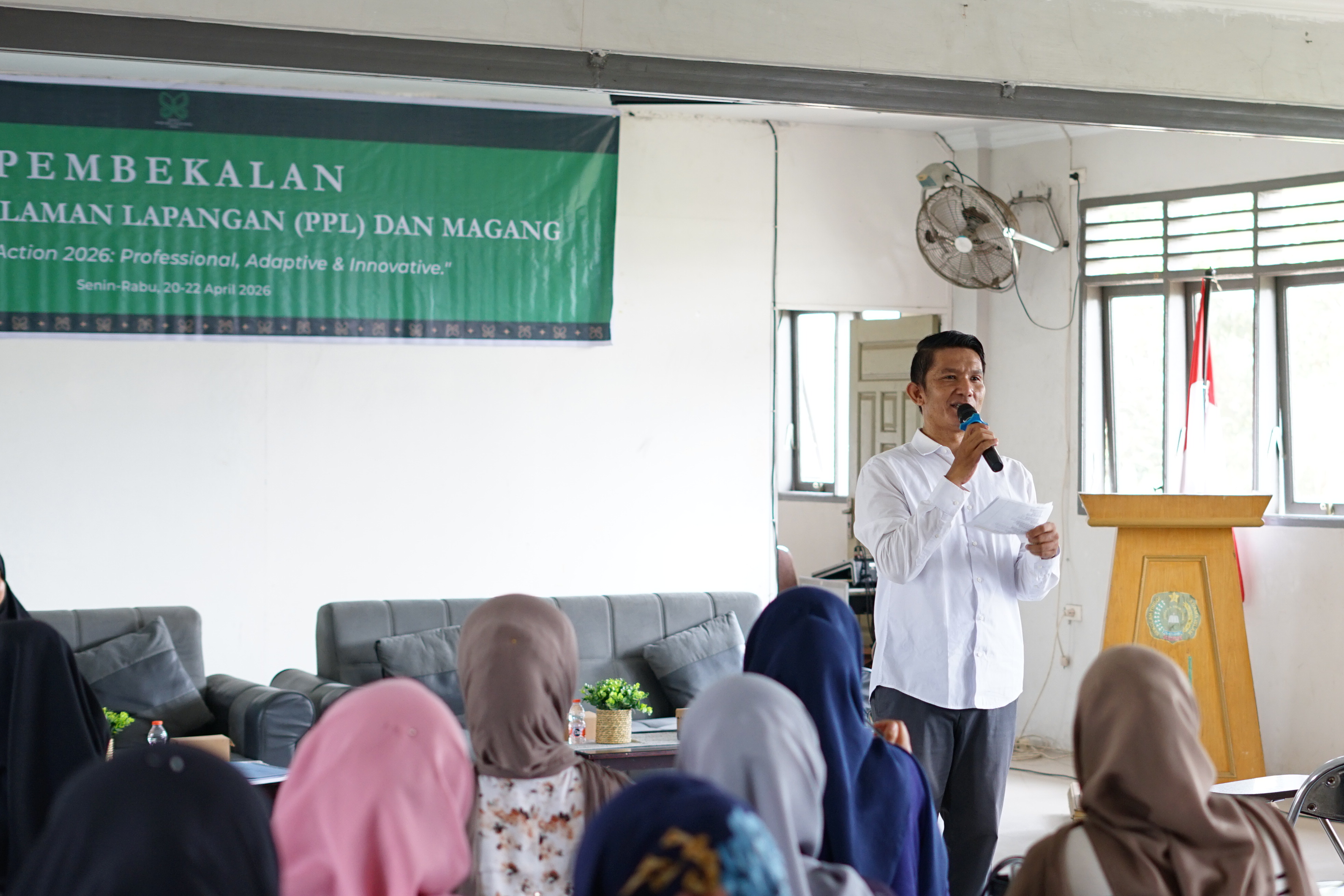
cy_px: 423
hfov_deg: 26.4
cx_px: 957
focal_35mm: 76
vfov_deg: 17.9
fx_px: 2837
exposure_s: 1/100
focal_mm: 50
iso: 400
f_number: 2.8
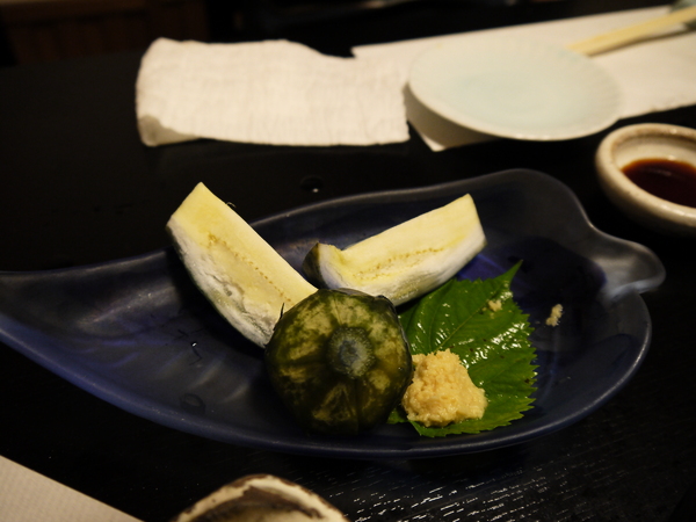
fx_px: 643
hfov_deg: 56.8
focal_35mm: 32
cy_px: 261
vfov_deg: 44.2
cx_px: 348
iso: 400
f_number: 3.8
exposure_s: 1/50
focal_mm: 16
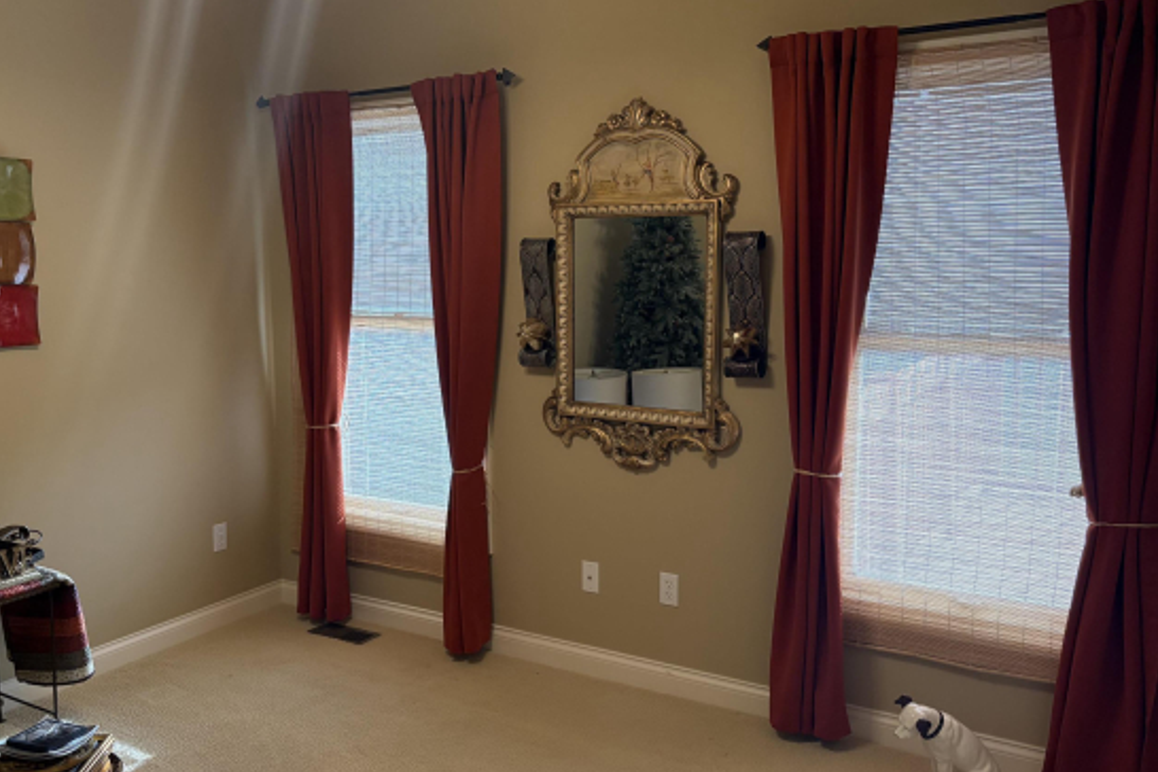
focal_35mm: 33
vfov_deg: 40.0
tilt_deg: -7.9
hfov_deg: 57.1
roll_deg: +0.8
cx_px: 516
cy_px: 382
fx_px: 1061
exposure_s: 1/120
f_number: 1.6
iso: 160
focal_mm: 5.96
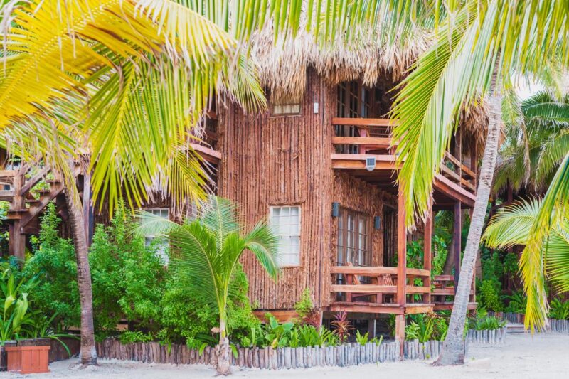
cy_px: 190
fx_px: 790
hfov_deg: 39.6
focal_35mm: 50
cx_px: 284
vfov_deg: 27.0
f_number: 5.6
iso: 125
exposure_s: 1/125
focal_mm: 50
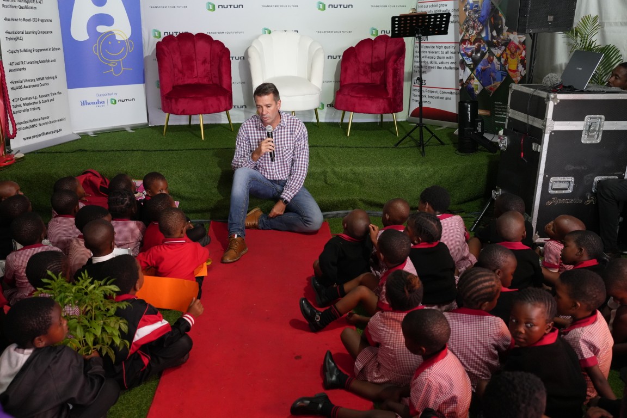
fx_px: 610
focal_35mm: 35
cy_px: 209
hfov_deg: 54.4
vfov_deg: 37.9
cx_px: 314
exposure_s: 1/160
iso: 4000
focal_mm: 35
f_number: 4
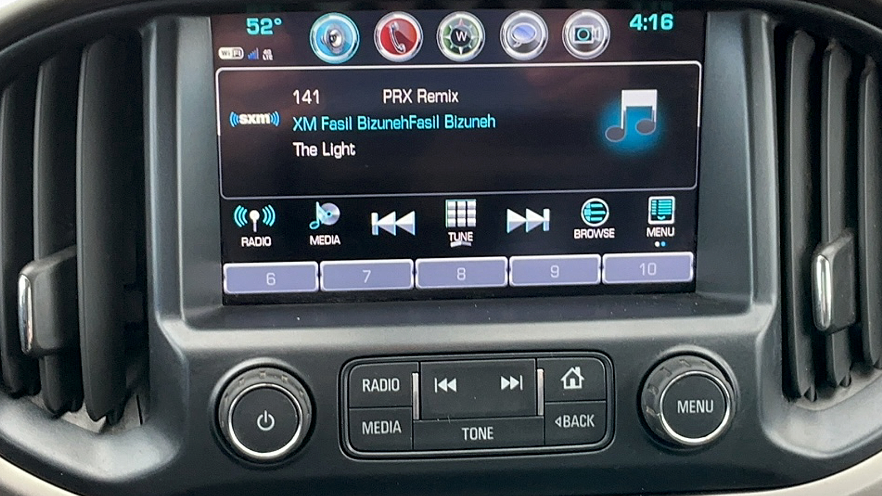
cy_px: 238
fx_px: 1286
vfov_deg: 21.8
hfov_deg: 37.9
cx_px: 438
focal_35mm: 55
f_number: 1.8
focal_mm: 3
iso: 32
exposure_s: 1/60
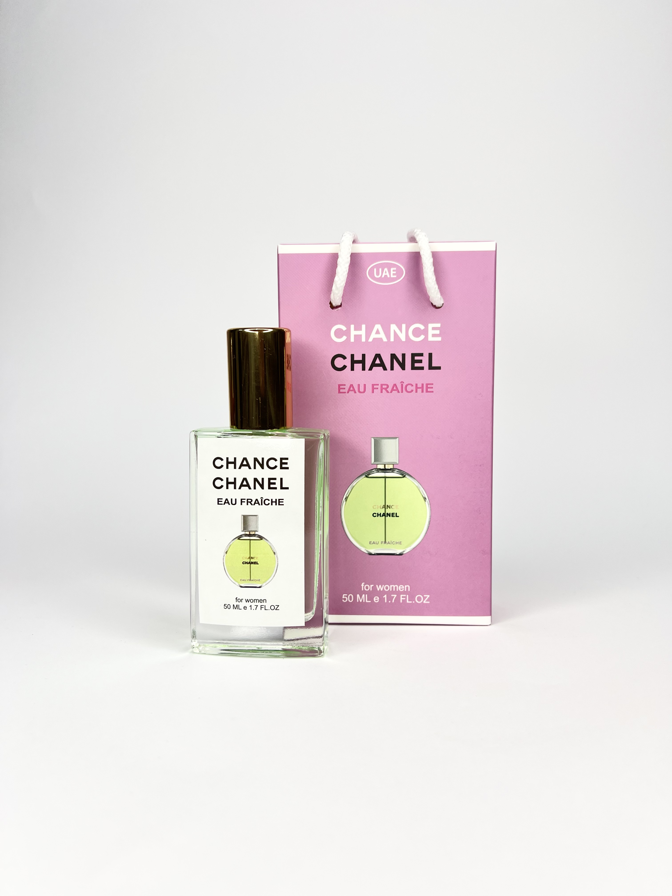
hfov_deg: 53.1
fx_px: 673
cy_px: 448
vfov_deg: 67.3
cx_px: 336
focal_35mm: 26
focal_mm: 5.7
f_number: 1.5
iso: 50
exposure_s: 1/441
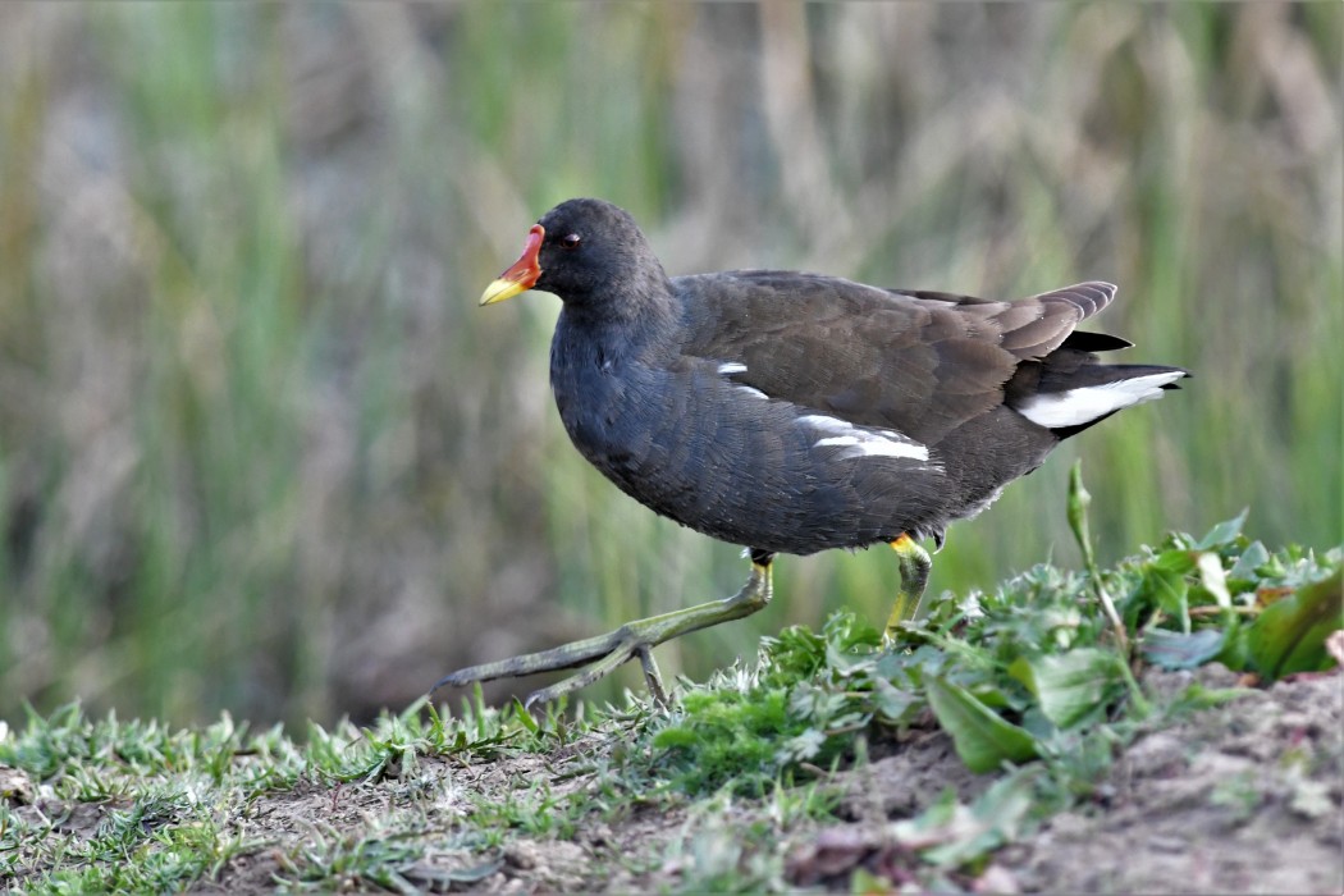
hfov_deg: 3.3
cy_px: 448
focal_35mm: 630
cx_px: 672
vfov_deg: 2.2
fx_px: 23518
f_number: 7.1
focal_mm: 420
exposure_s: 1/640
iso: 2500
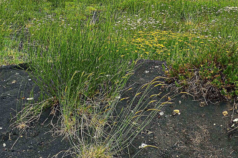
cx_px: 169
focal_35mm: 86
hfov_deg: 23.5
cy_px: -1
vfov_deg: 15.6
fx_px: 568
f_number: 11
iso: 200
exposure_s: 1/125
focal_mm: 35
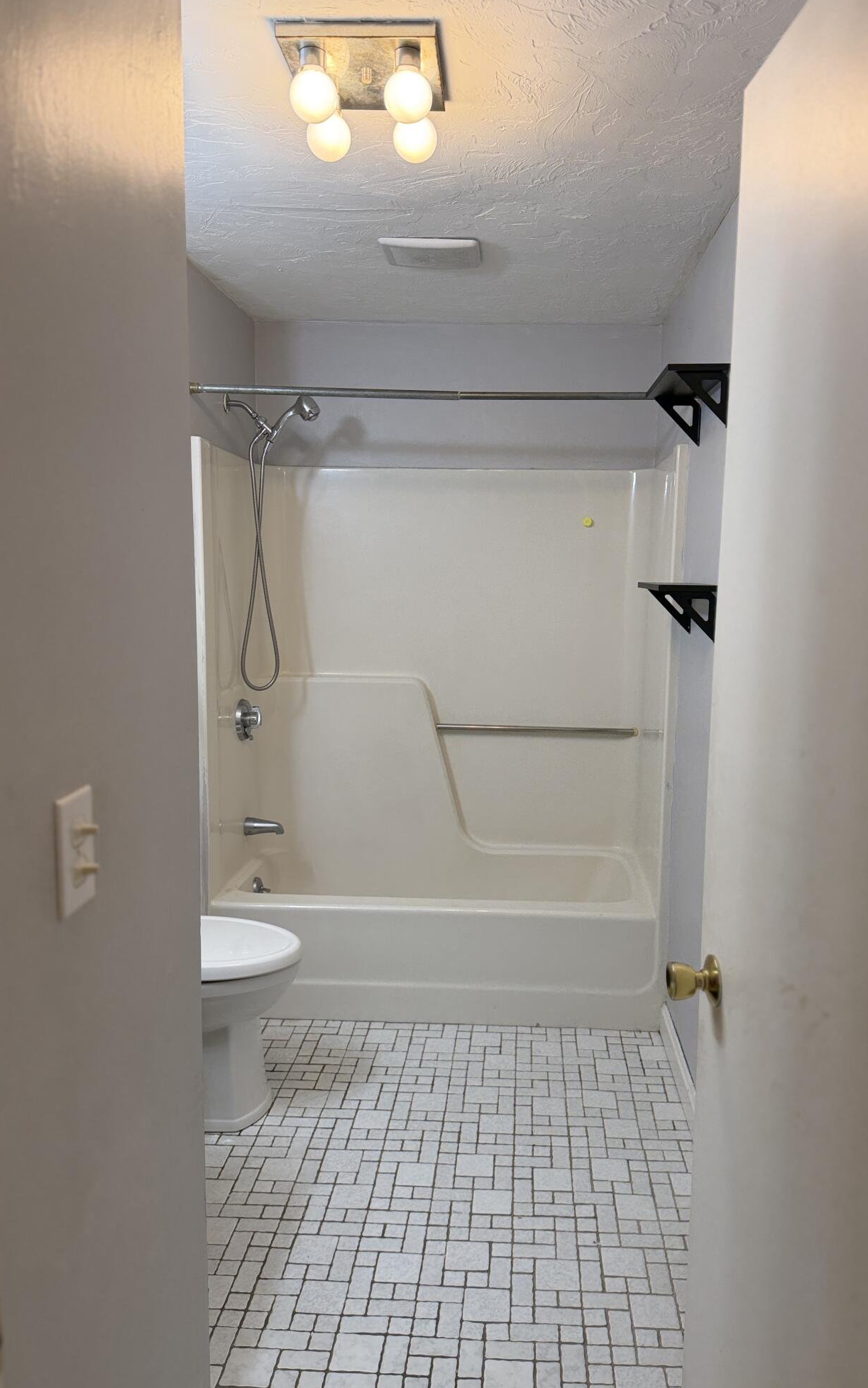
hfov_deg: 47.5
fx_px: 984
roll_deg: -0.9
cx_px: 496
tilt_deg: -7.9
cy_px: 706
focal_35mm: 26
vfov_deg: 70.4
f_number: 1.78
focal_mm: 6.76
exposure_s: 1/120
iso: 100
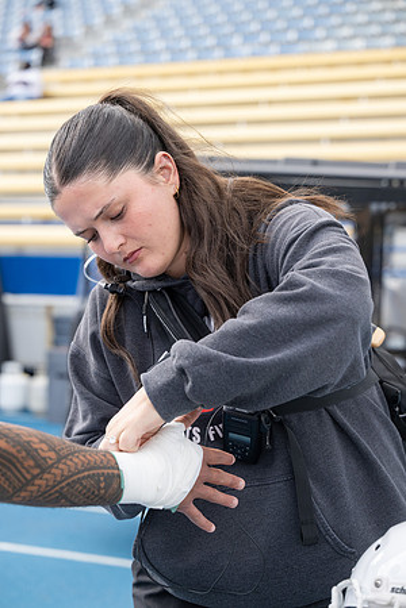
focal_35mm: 70
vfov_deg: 28.8
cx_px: 203
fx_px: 1184
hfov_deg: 19.5
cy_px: 304
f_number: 4
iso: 250
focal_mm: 70
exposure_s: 1/640
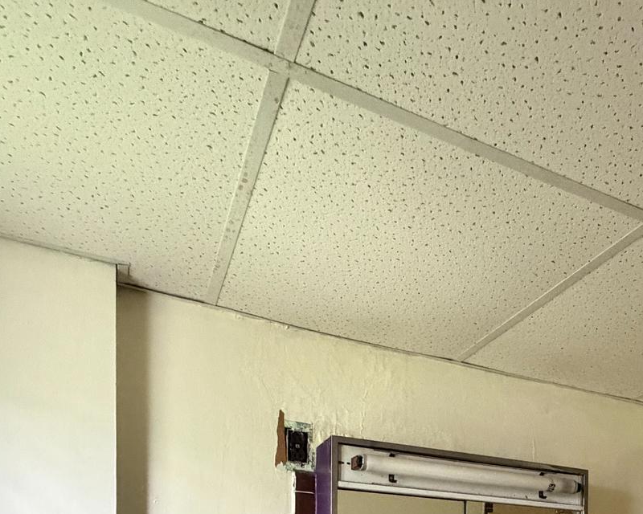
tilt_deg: -0.8
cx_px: 483
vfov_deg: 34.1
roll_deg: -0.5
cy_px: 615
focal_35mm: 35
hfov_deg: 49.5
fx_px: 666
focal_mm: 2.22
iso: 800
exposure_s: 1/60
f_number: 2.2
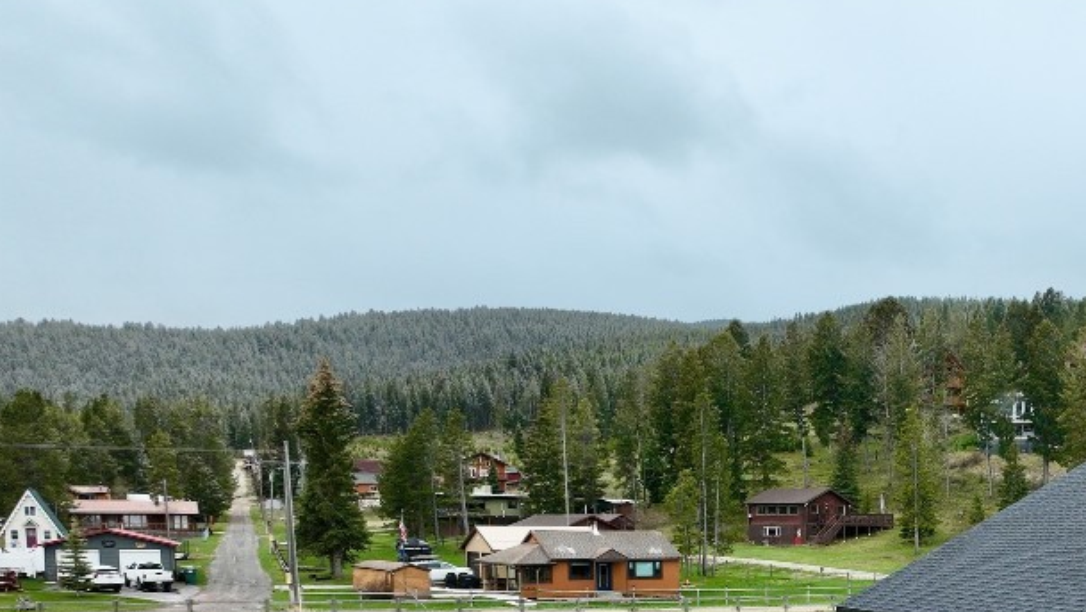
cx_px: 901
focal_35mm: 44
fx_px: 1267
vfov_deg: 25.3
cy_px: 664
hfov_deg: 43.7
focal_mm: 12.29
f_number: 2.8
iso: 150
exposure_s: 1/1600
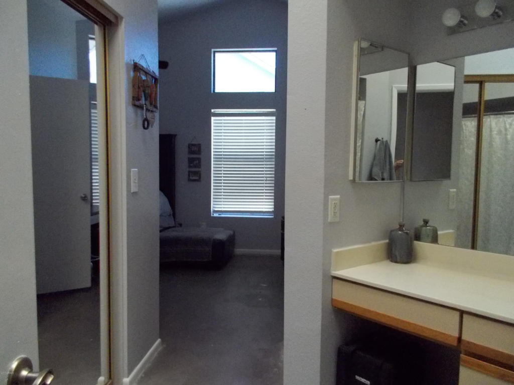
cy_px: 192
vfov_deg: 48.2
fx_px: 431
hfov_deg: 61.7
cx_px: 257
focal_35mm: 29
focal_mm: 4.1
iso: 800
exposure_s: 1/100
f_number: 3.3
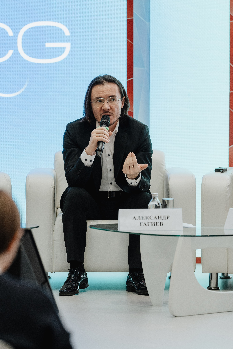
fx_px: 1961
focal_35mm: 202
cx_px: 116
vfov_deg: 10.2
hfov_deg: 6.8
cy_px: 174
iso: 640
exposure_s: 1/250
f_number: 2.8
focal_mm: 135
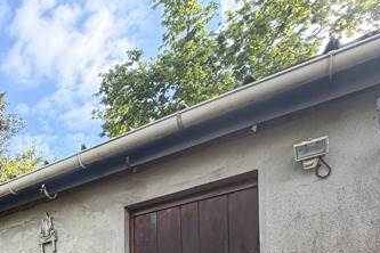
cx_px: -37
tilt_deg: +1.0
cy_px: 334
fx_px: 369
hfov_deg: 42.8
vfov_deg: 29.8
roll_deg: +0.2
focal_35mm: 35
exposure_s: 1/223
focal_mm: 2.22
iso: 50
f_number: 2.2
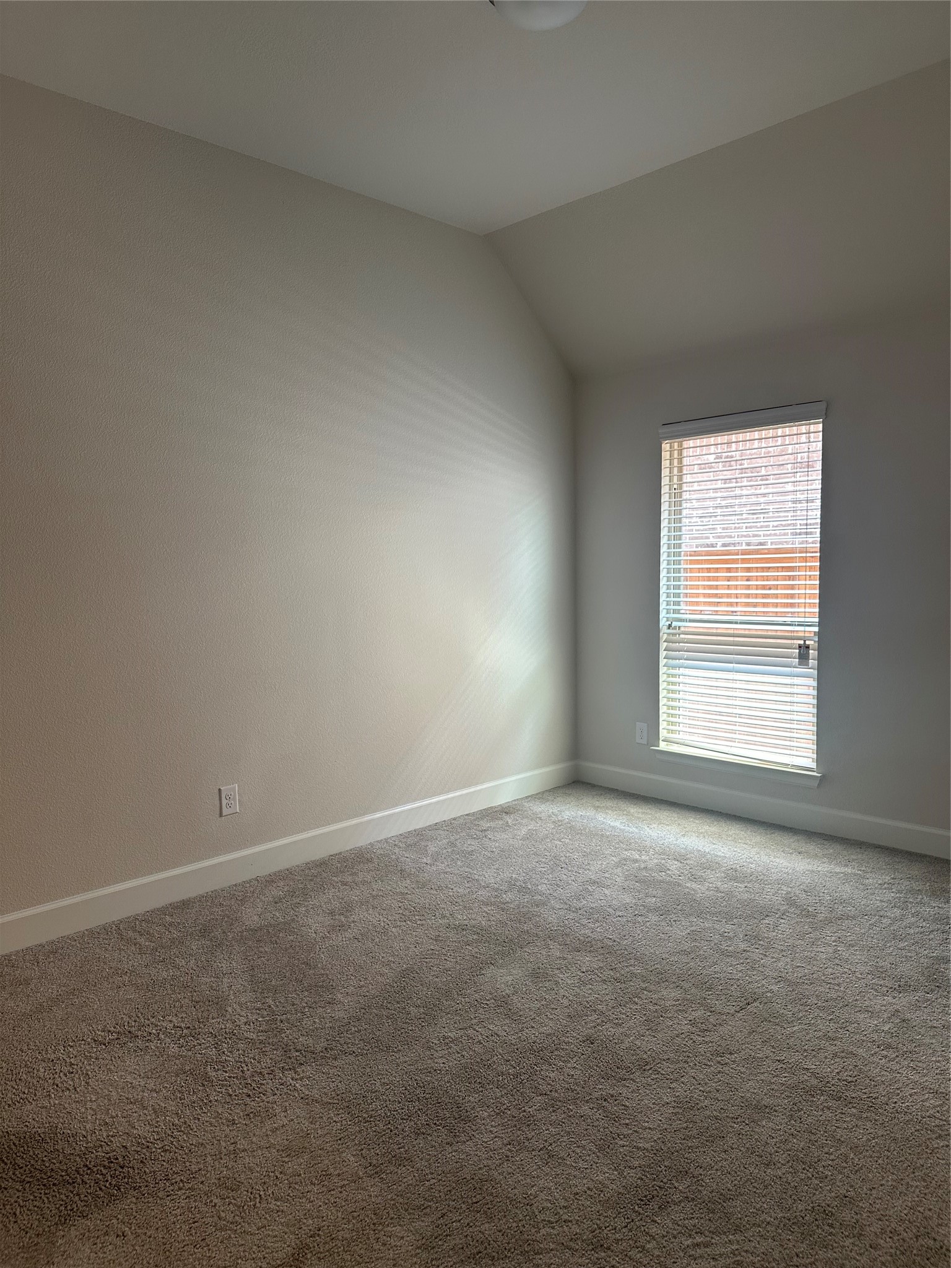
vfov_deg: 71.6
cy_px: 634
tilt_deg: -5.3
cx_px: 476
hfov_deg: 56.8
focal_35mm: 24
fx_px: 879
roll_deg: +0.6
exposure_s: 1/60
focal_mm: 6.86
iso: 160
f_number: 1.78
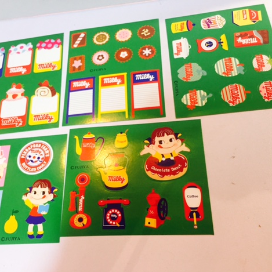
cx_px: 114
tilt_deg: -59.1
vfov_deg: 47.2
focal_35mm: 35
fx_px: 311
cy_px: 139
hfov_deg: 47.0
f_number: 2.2
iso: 160
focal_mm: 4.15
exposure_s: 1/33
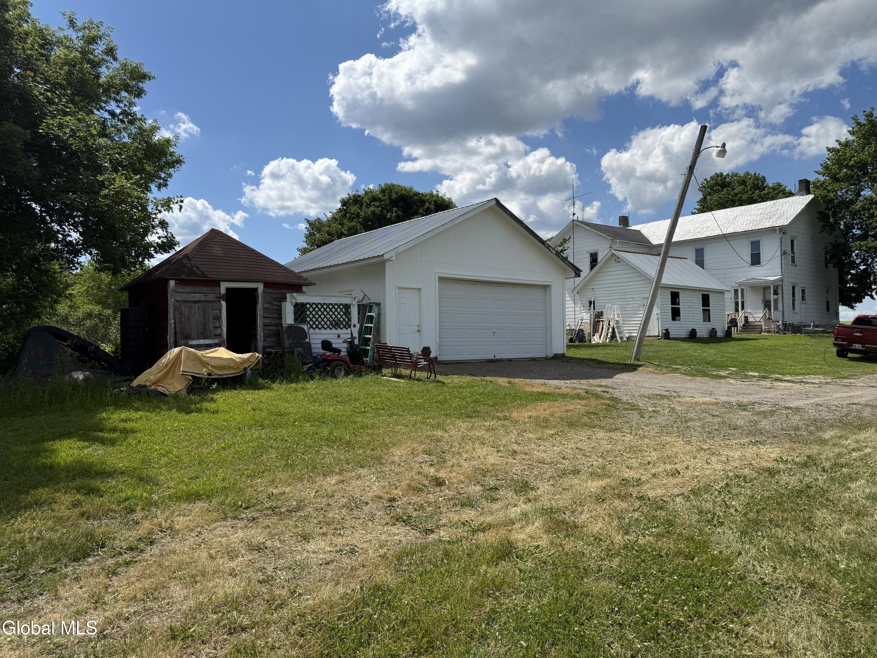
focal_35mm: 24
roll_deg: +1.5
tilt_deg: +2.3
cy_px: 329
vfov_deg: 56.8
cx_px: 438
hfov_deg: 71.6
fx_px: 608
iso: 80
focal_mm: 6.76
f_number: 1.78
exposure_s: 1/6711
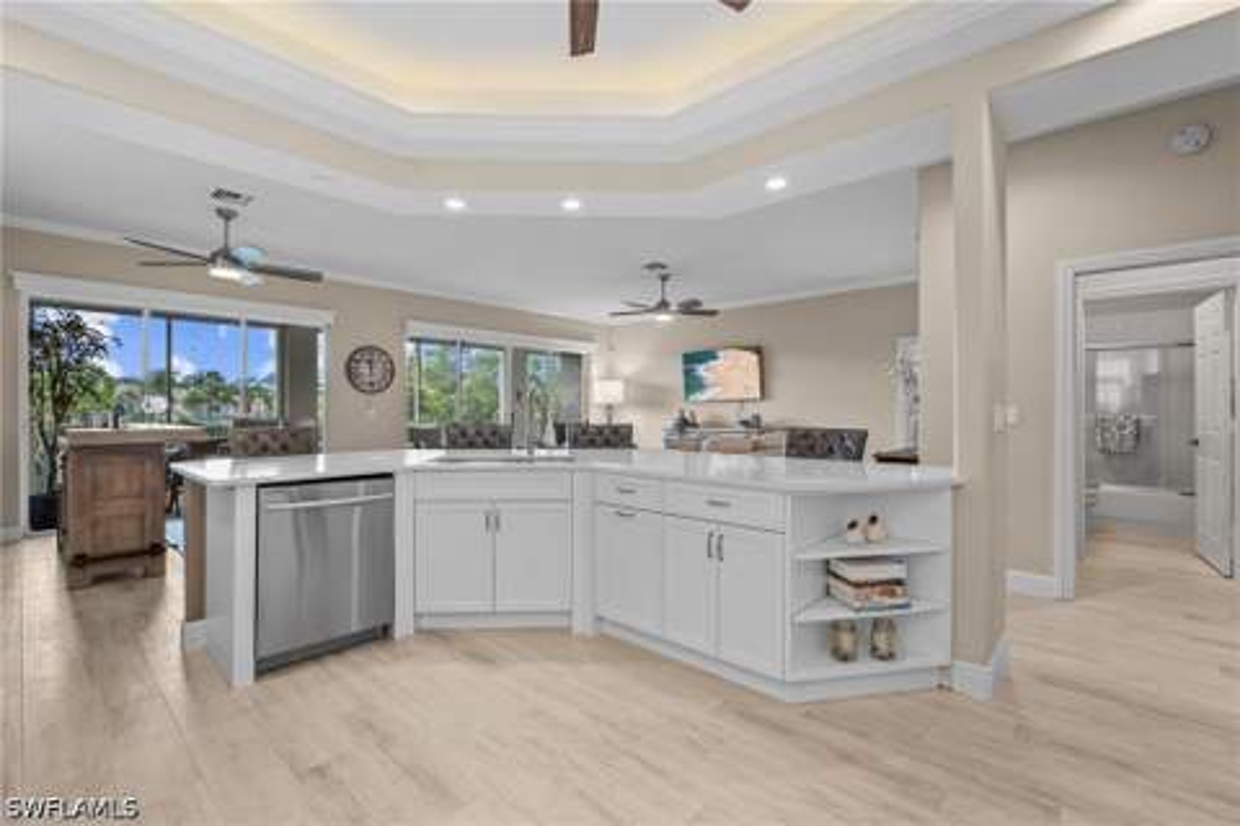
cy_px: 413
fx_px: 551
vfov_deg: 73.7
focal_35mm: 16
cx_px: 620
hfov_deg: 96.7
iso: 100
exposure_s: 1/1.25
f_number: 8
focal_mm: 16
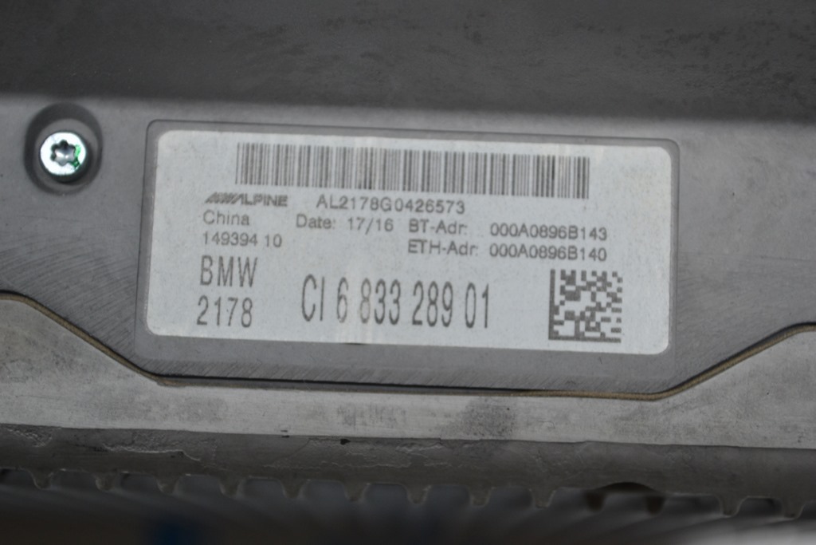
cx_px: 408
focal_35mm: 82
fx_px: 1870
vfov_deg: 16.6
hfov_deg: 24.6
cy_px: 272
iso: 400
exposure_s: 1/60
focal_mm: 55
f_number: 5.6
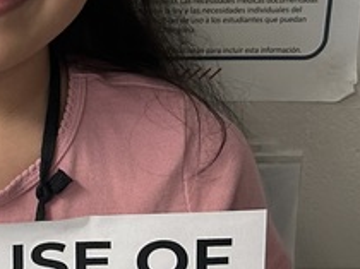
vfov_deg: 11.6
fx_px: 1319
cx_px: -326
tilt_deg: -11.0
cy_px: 22
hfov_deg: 13.6
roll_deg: +0.8
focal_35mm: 127
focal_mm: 5.7
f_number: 1.5
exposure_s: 1/60
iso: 125
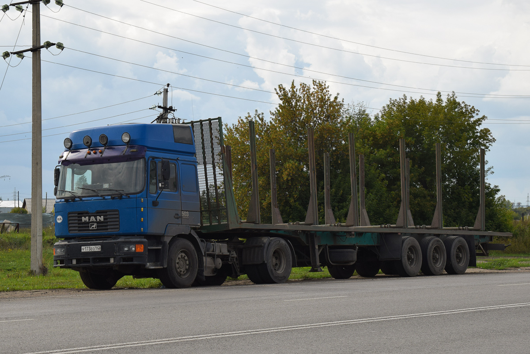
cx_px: 265
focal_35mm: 82
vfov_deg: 16.6
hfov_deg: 24.6
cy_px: 177
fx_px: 1214
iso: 200
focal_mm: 55
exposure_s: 1/320
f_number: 9
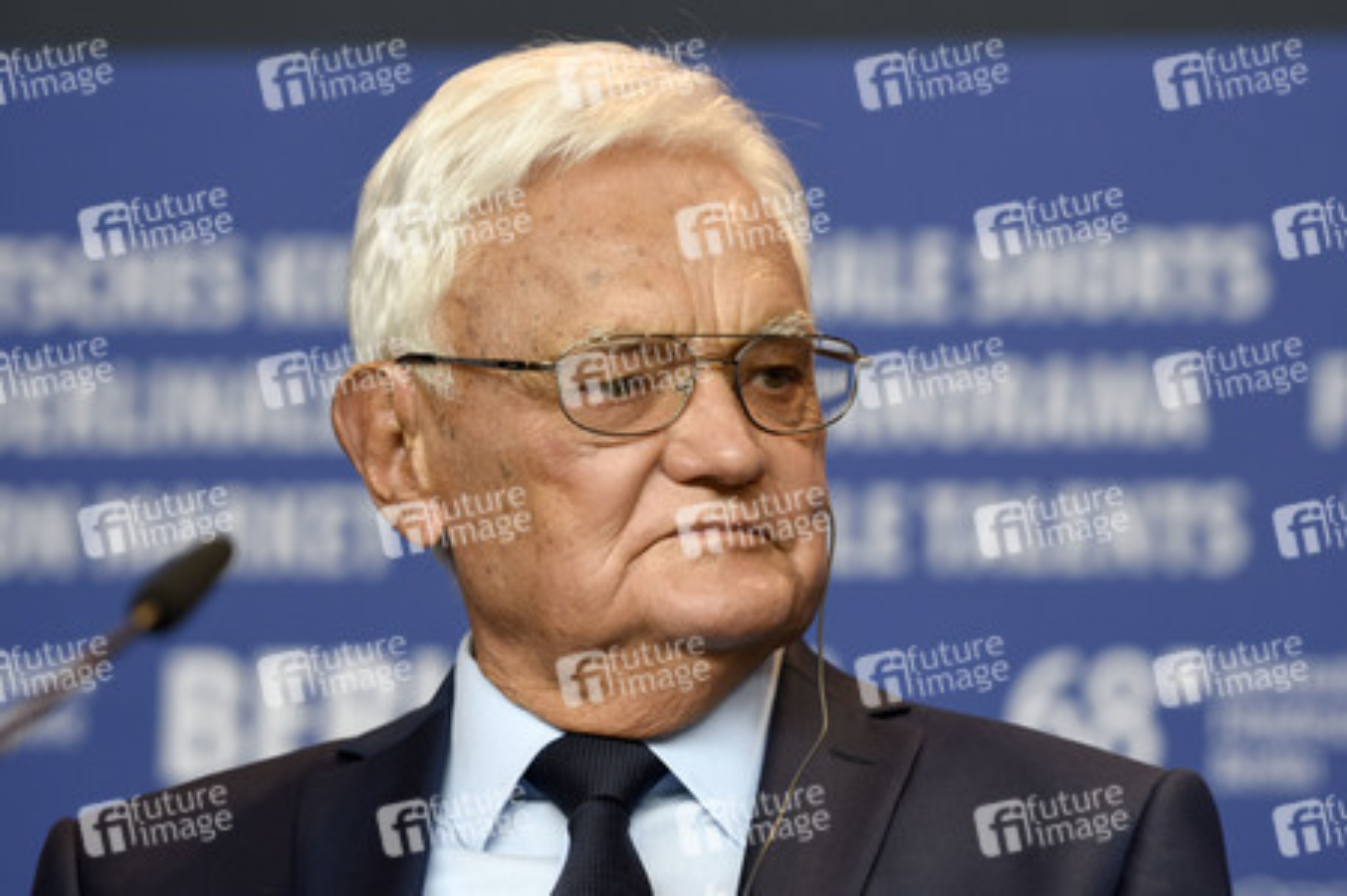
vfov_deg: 5.7
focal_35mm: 240
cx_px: 674
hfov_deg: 8.6
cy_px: 448
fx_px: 8973
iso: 640
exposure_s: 1/400
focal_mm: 160
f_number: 2.8
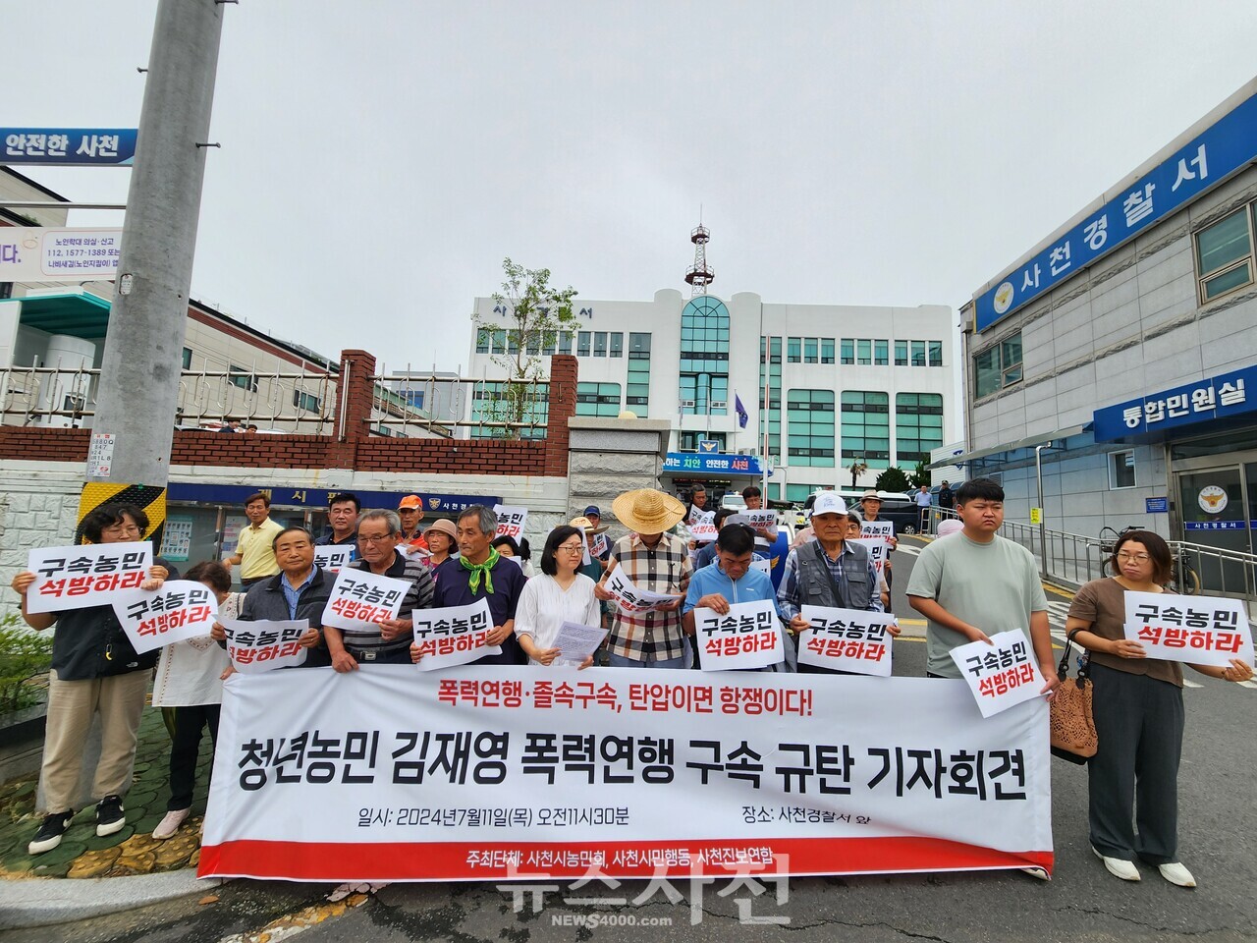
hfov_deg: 106.2
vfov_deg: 89.9
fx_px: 472
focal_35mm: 13
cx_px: 628
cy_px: 472
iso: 50
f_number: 2.2
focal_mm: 2.2
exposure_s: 1/1484
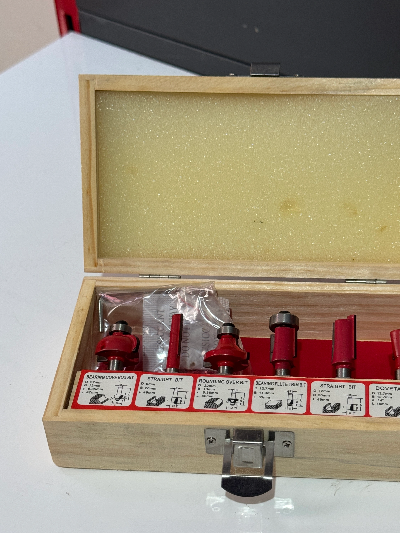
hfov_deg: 22.5
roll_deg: +2.2
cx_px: 253
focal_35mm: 65
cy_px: 316
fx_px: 1001
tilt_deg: -42.1
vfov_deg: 29.8
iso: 125
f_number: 1.78
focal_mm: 6.76
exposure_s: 1/50
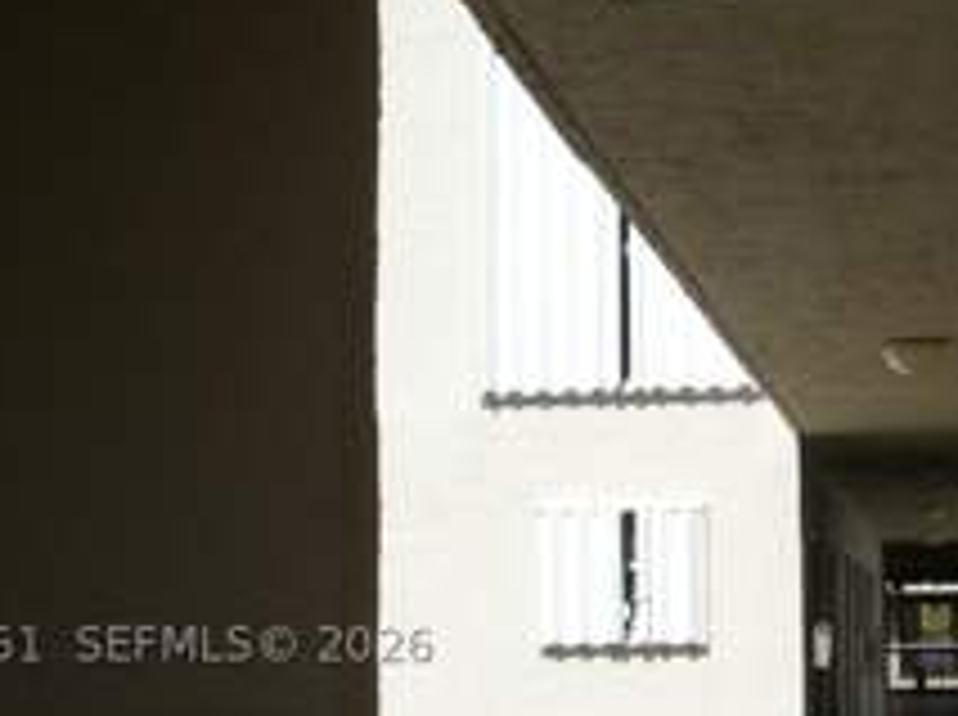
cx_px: 846
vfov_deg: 18.3
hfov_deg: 24.1
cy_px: 644
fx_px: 2183
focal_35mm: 79
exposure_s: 1/800
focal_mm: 5.8
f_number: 4.3
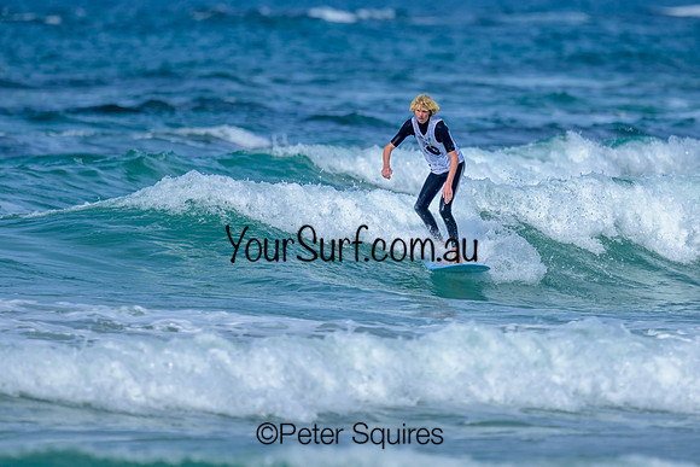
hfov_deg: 1.9
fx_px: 21392
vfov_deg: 1.3
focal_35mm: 1100
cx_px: 367
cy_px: 176
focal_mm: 800
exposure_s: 1/2000
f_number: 6.3
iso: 180
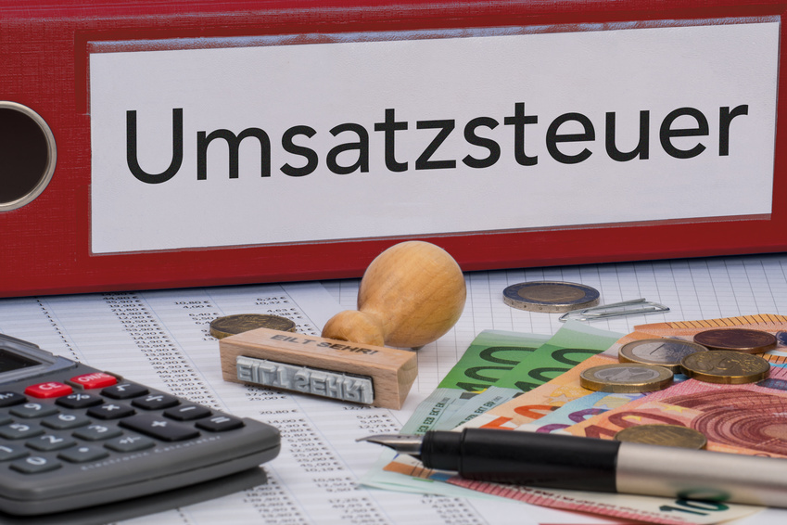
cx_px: 394
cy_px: 262
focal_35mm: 180
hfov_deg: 11.4
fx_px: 3935
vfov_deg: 7.6
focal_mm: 120
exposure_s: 1/200
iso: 125
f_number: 22
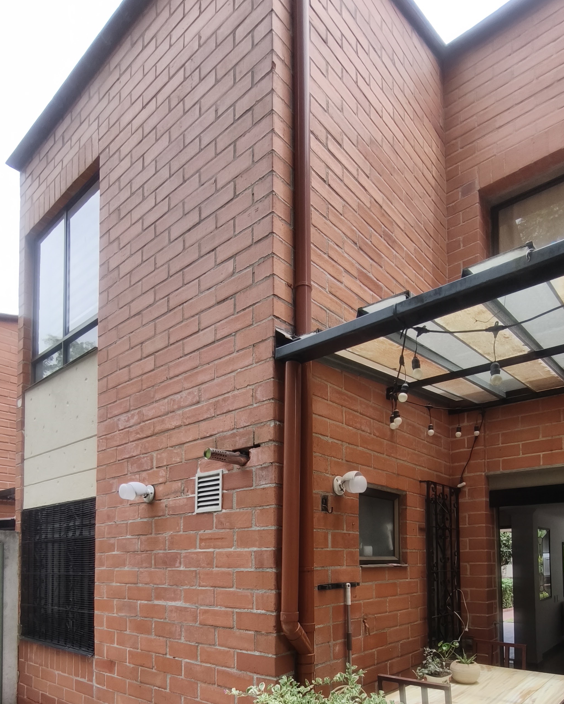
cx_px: 330
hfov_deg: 60.5
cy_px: 546
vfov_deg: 67.0
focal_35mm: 23
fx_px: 480
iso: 50
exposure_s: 1/518
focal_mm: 1.91
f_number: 2.2
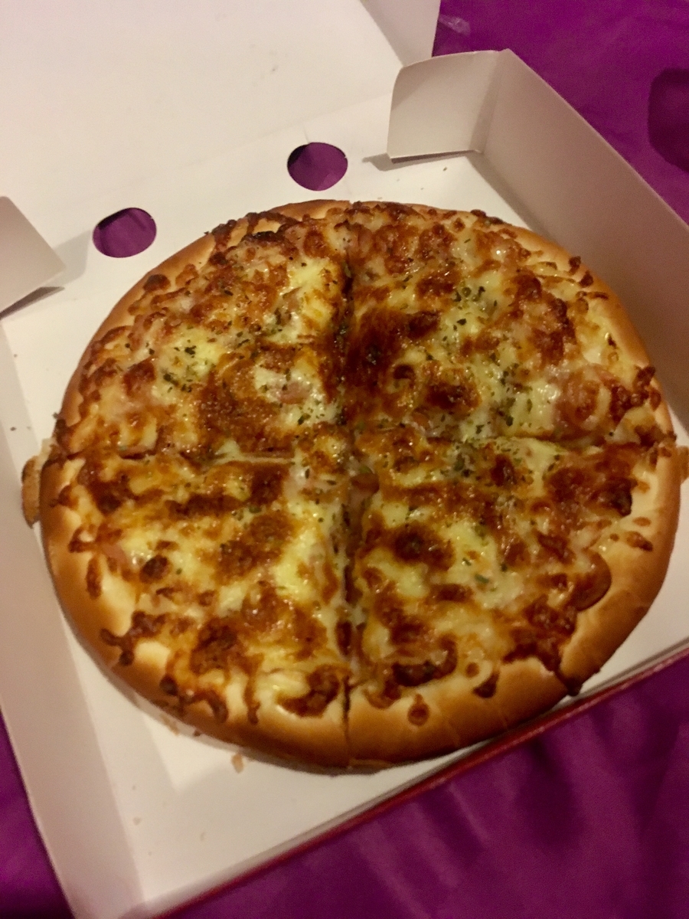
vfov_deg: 61.7
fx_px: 770
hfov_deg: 48.2
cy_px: 460
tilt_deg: -63.5
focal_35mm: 29
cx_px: 344
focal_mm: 4.15
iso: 400
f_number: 2.2
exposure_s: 1/17
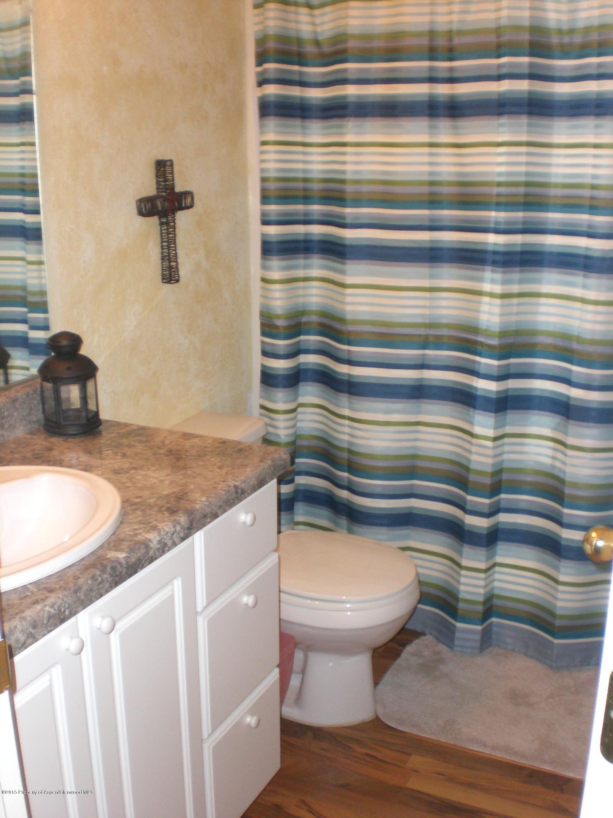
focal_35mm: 38
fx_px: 897
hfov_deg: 37.7
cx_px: 306
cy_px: 409
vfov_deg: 49.0
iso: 200
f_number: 3.1
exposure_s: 1/60
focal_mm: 6.3
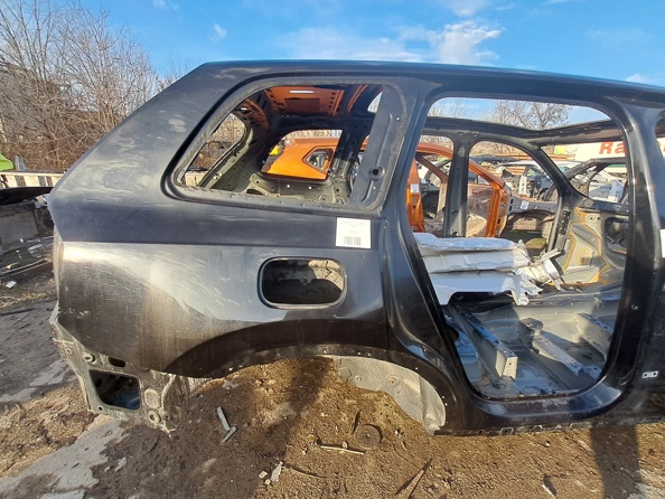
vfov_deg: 85.7
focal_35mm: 14
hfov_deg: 102.0
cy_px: 254
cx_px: 341
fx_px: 269
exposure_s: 1/470
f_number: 2.2
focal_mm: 1.13
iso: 50
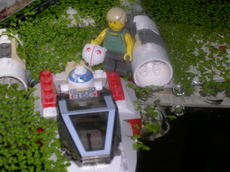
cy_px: 86
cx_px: 115
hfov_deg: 17.3
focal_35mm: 114
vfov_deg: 13.0
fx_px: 757
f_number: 13.4
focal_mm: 24
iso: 100
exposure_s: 1/30
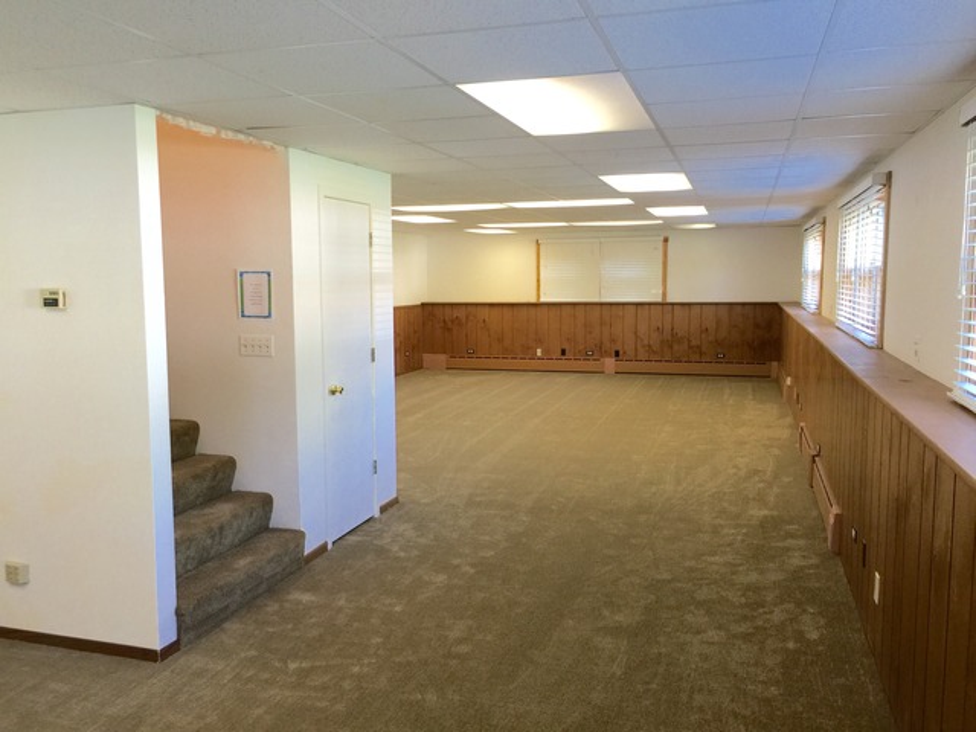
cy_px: 366
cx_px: 488
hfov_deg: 61.7
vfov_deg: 48.2
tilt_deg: -5.0
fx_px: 818
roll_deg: -0.5
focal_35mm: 29
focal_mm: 4.15
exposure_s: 1/15
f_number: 2.2
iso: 40
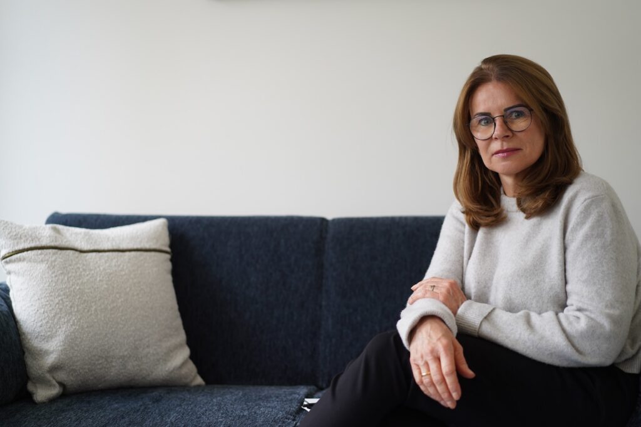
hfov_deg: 36.3
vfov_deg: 24.6
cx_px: 320
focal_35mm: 55
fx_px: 979
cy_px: 214
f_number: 2.2
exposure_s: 1/125
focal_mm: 55
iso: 640
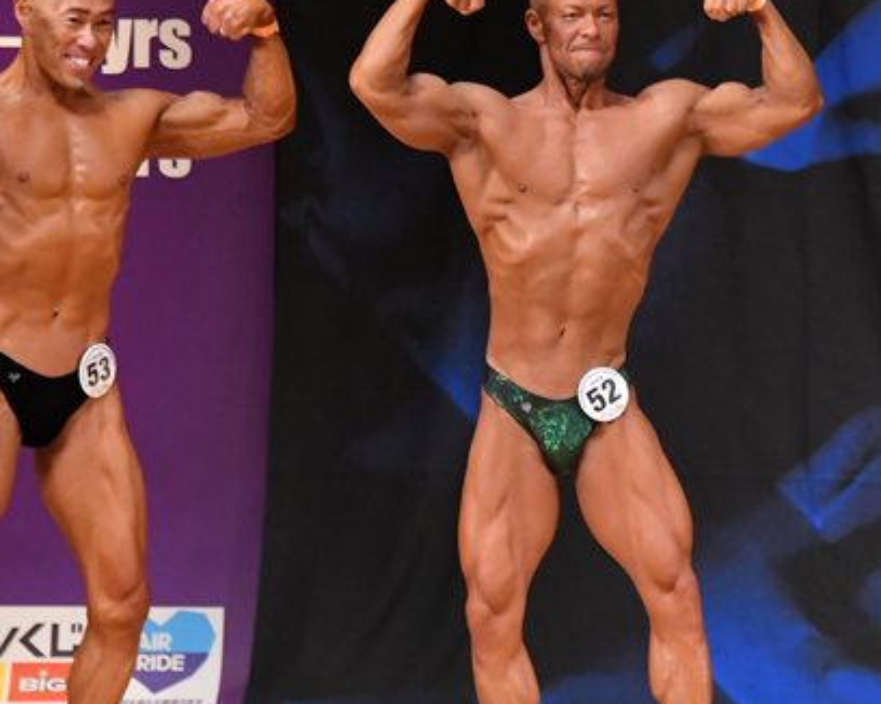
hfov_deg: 4.0
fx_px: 12536
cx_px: 595
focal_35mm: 481
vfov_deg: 3.2
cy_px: 374
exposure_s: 1/400
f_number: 5.6
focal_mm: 180
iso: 5600
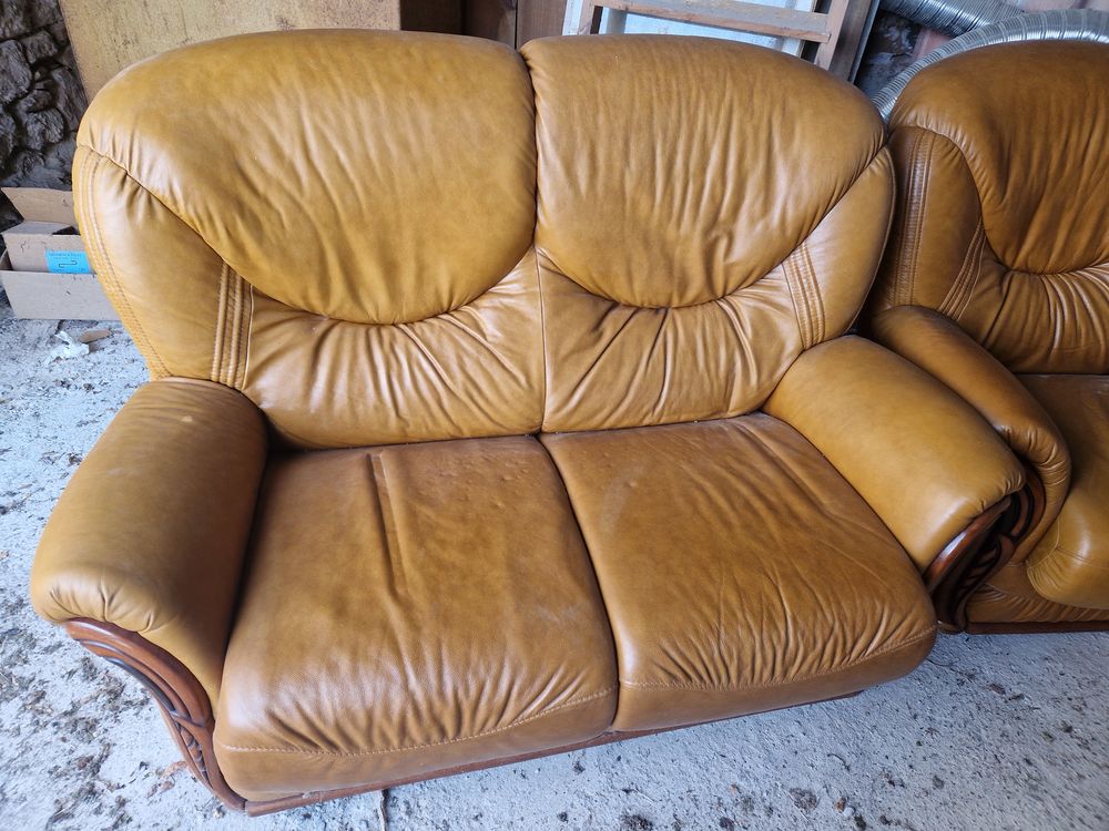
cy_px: 416
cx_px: 554
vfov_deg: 58.9
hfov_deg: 73.9
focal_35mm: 23
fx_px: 737
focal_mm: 5.4
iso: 100
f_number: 1.8
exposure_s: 1/180
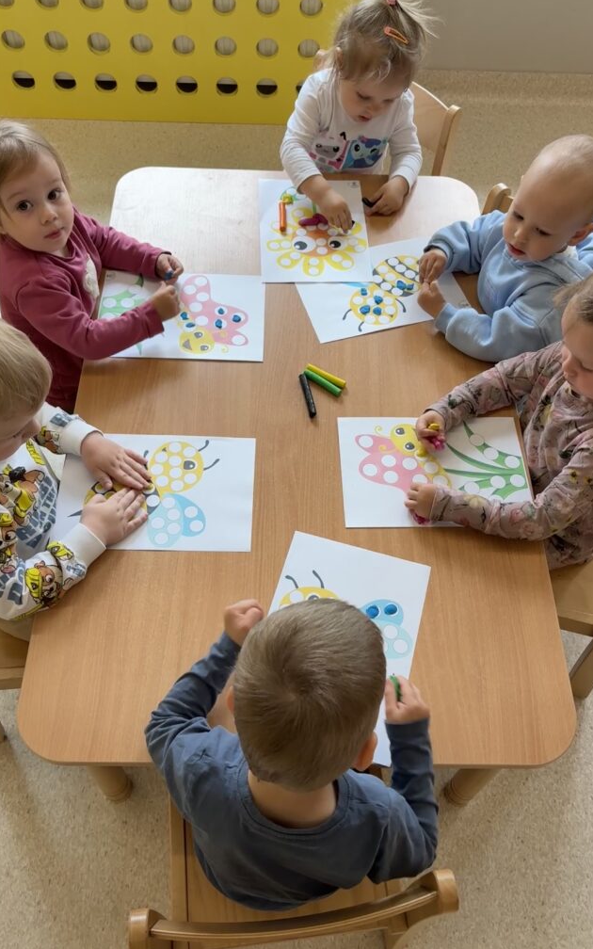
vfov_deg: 66.5
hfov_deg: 44.5
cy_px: 476
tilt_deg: -54.8
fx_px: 724
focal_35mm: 28
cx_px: 297
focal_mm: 5.96
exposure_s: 1/100
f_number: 1.6
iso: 100
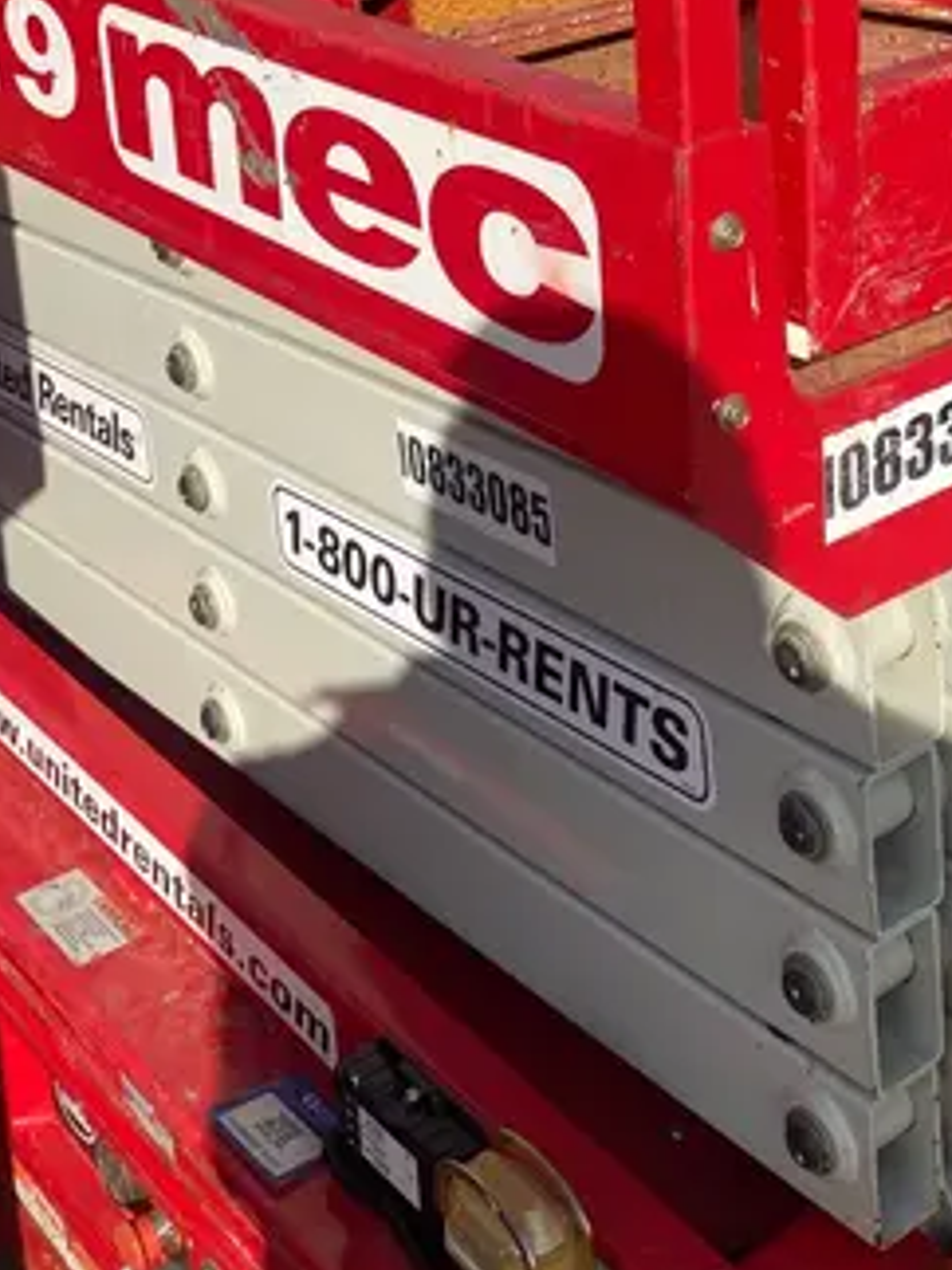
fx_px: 2165
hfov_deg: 24.8
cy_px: 104
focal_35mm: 59
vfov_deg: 31.1
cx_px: 543
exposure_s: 1/2463
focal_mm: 4.25
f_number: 1.8
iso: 32
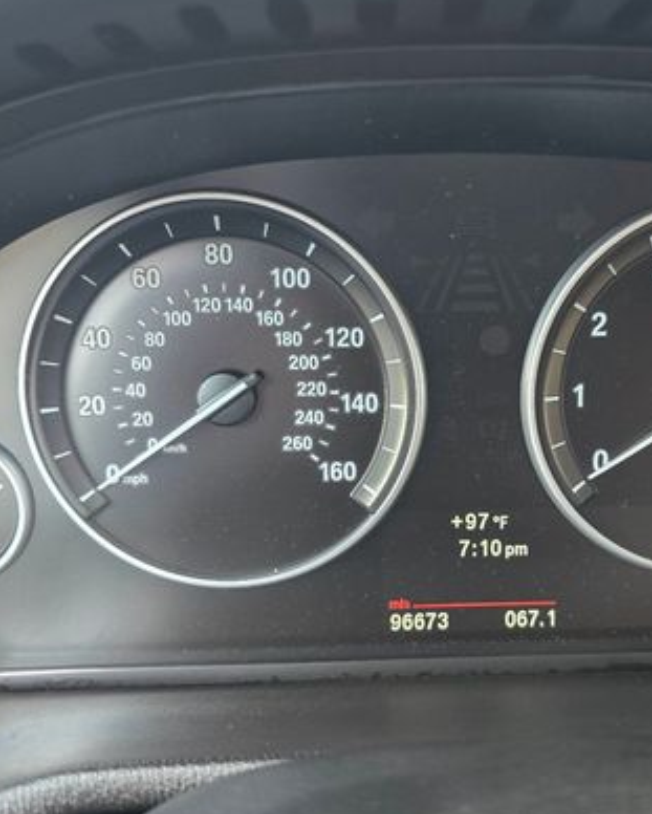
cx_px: 449
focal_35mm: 37
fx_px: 891
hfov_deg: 39.6
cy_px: 474
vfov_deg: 48.8
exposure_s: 1/30
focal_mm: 6.3
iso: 320
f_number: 1.7
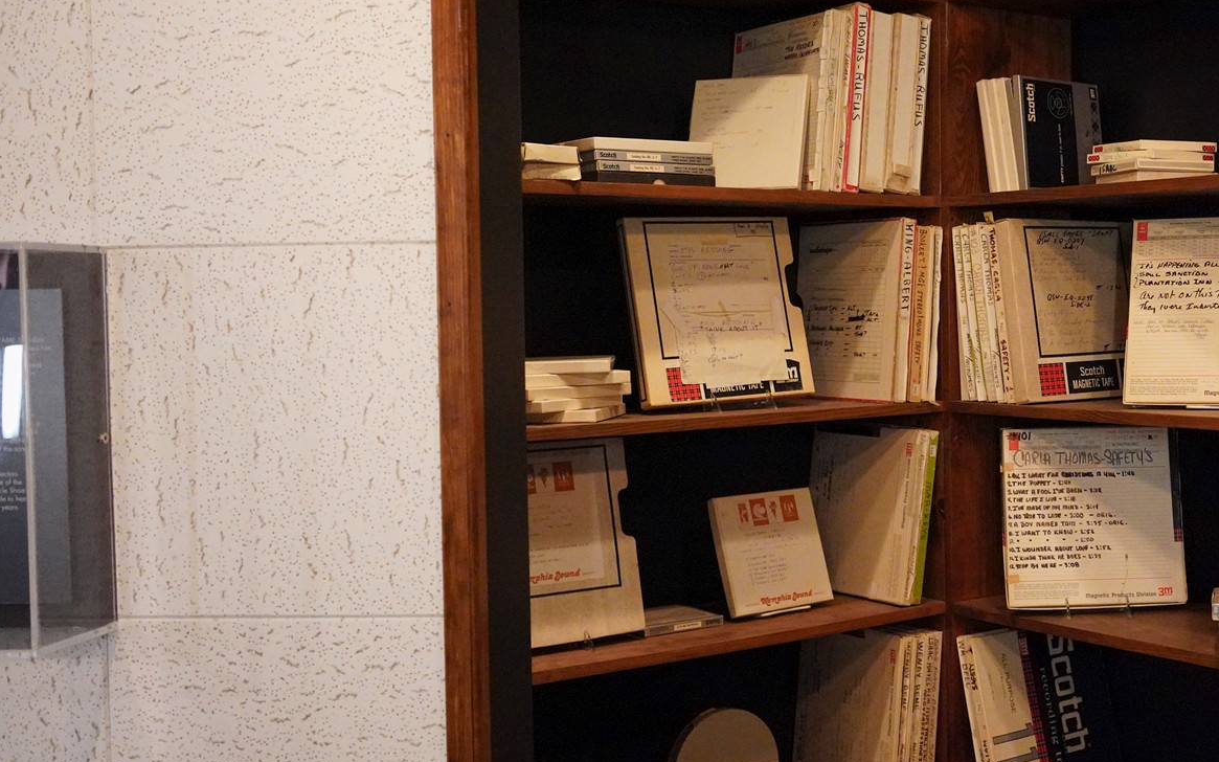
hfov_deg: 39.1
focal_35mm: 49
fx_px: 1628
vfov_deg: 26.3
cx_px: 1011
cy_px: 343
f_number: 4.5
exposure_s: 1/100
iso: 12800
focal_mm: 28
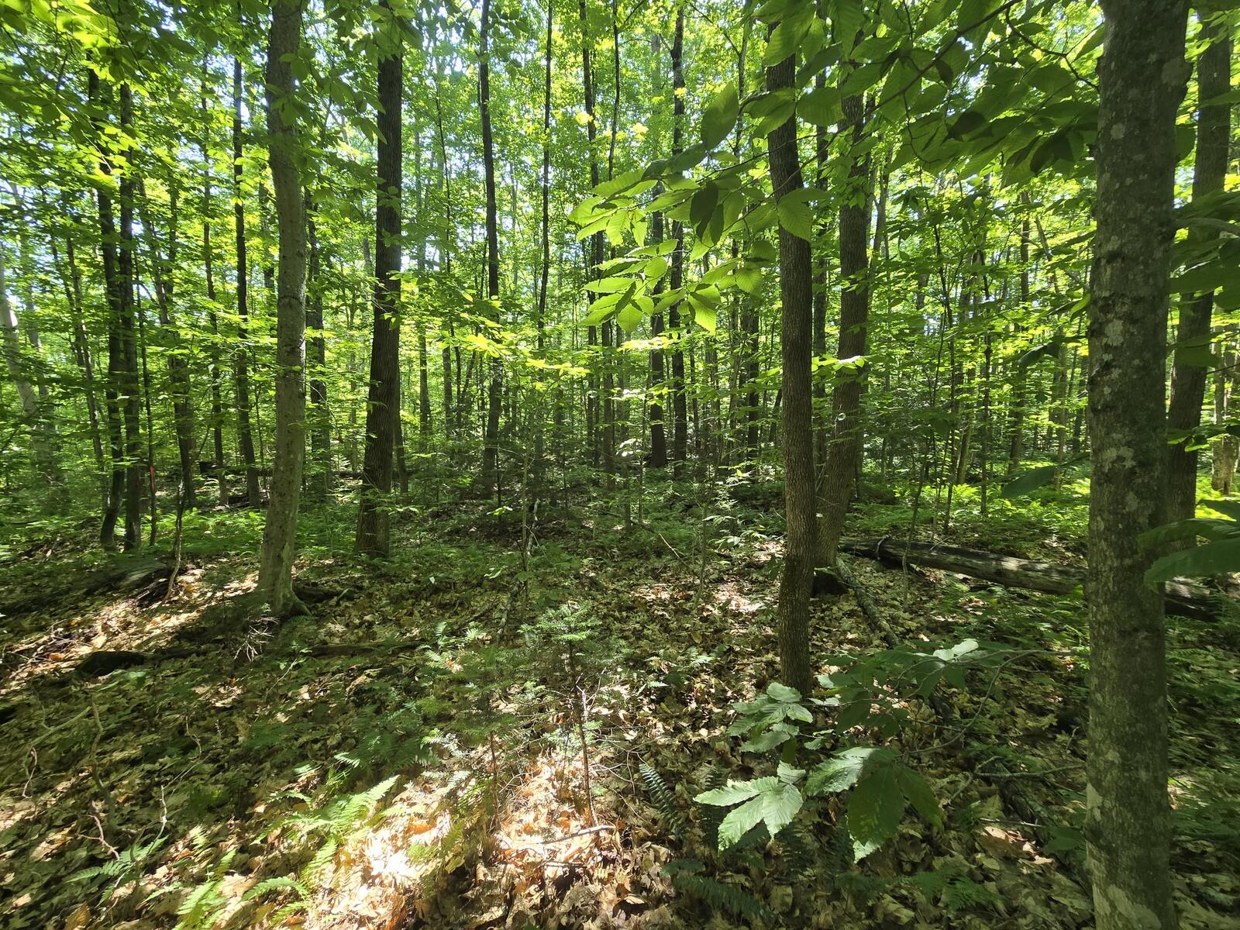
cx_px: 620
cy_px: 465
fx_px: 466
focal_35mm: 13
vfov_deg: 89.9
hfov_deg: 106.2
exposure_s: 1/60
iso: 64
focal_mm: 2.2
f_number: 2.2
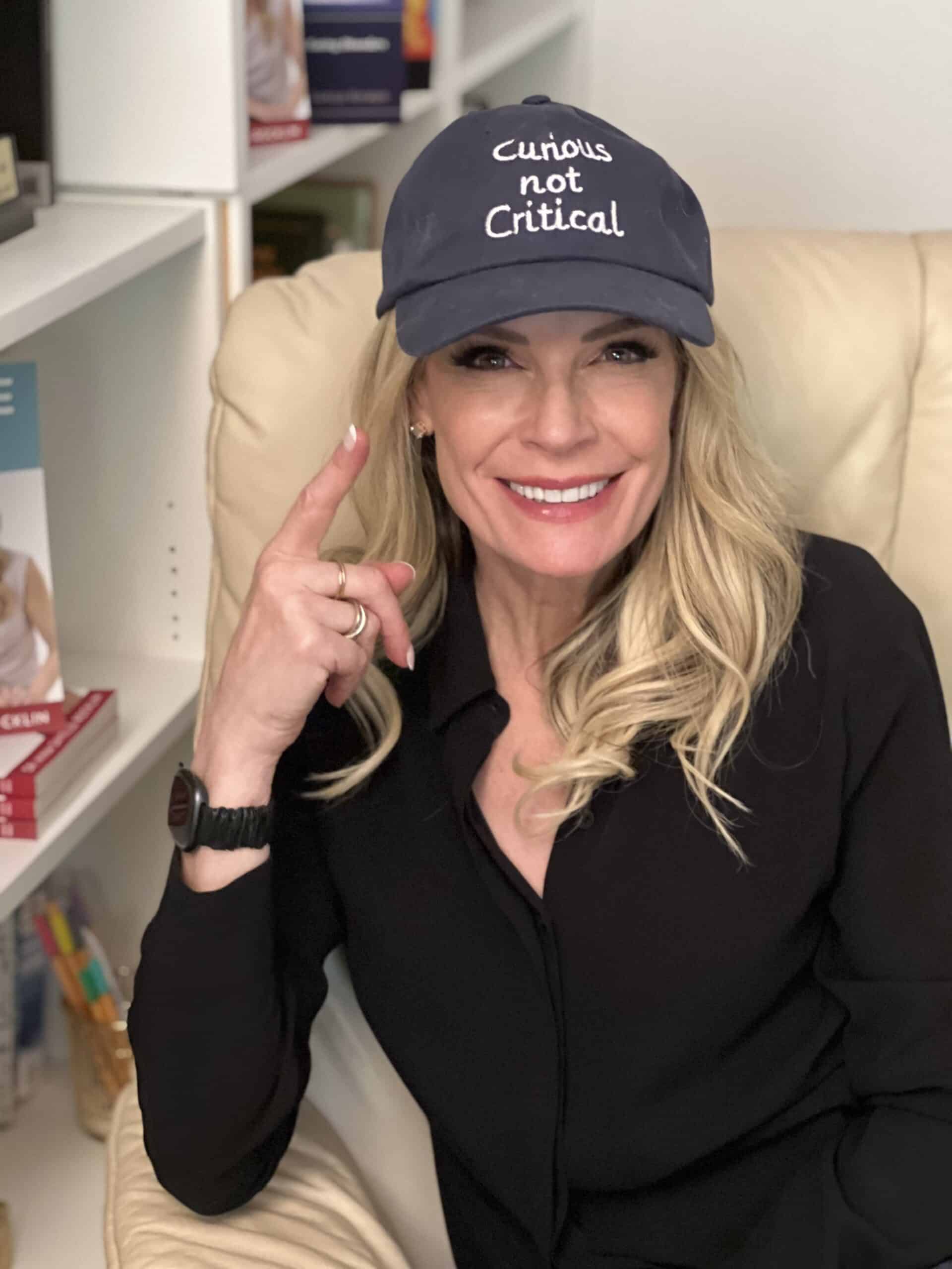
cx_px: 476
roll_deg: -1.2
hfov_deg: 19.1
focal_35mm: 77
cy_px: 634
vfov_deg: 25.3
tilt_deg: -17.4
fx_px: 2824
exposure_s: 1/15
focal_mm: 9
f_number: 2.8
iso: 640
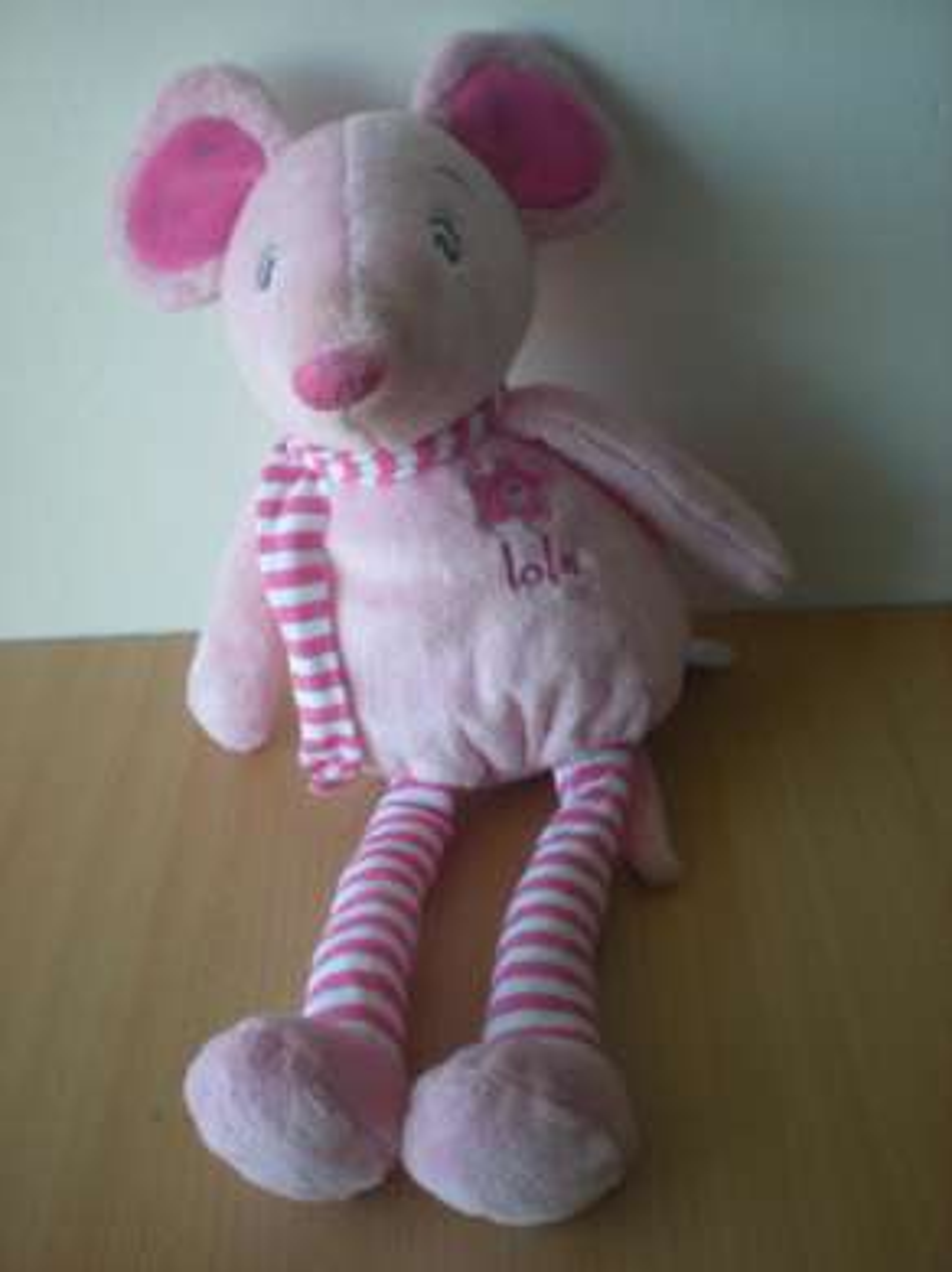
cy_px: 636
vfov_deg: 49.0
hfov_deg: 37.7
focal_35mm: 38
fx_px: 1395
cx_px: 476
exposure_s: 1/59.8
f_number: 3.1
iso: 98
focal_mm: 6.3
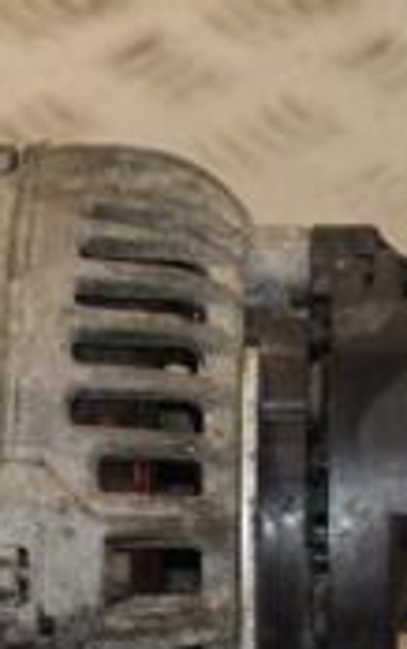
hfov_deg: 5.2
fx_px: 4483
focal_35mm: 253
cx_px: -30
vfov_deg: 8.3
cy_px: 522
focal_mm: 48
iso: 800
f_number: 5
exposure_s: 1/200
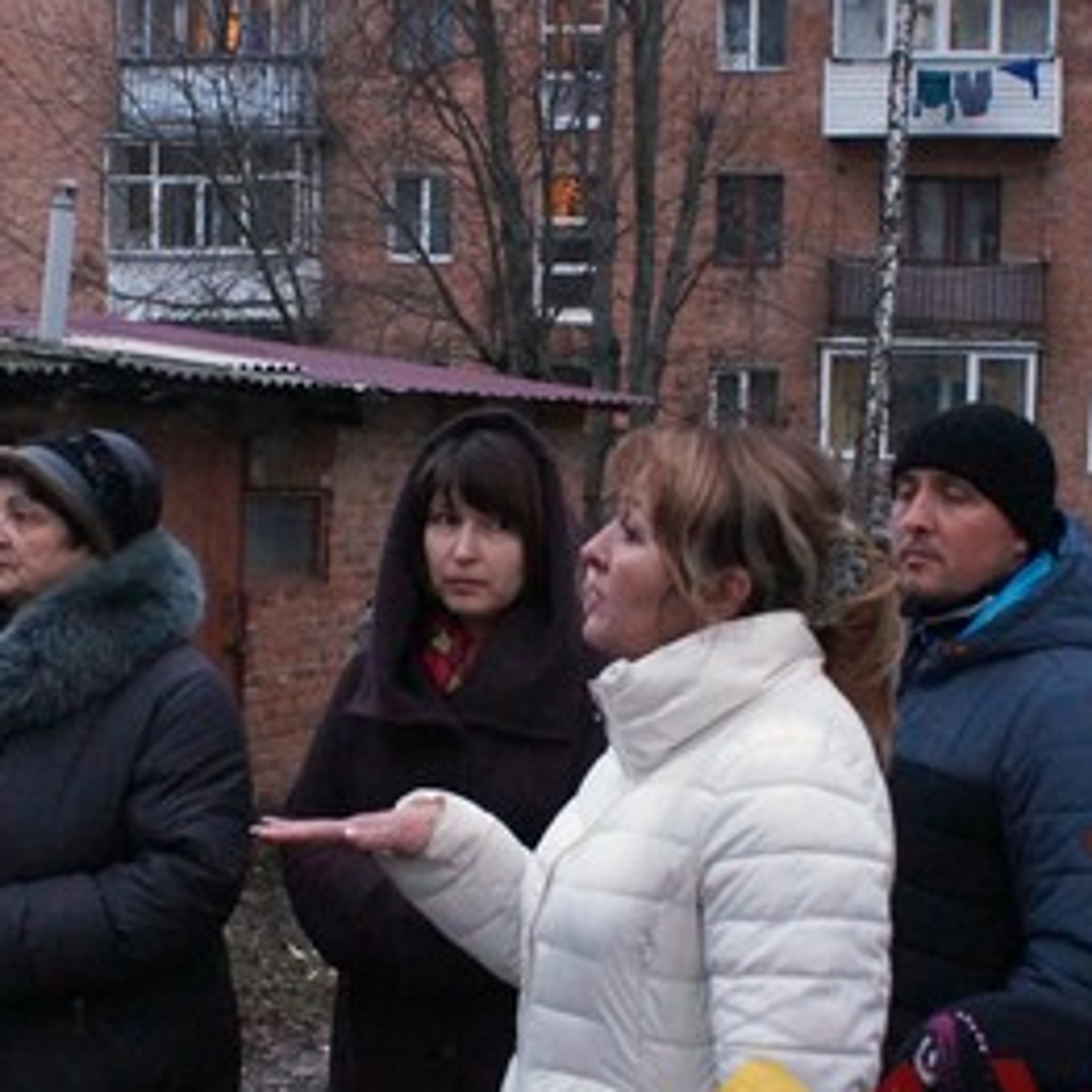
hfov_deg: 25.3
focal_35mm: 68
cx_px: 454
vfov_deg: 25.4
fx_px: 2427
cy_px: 565
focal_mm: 20
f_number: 4
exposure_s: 1/50
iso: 3200
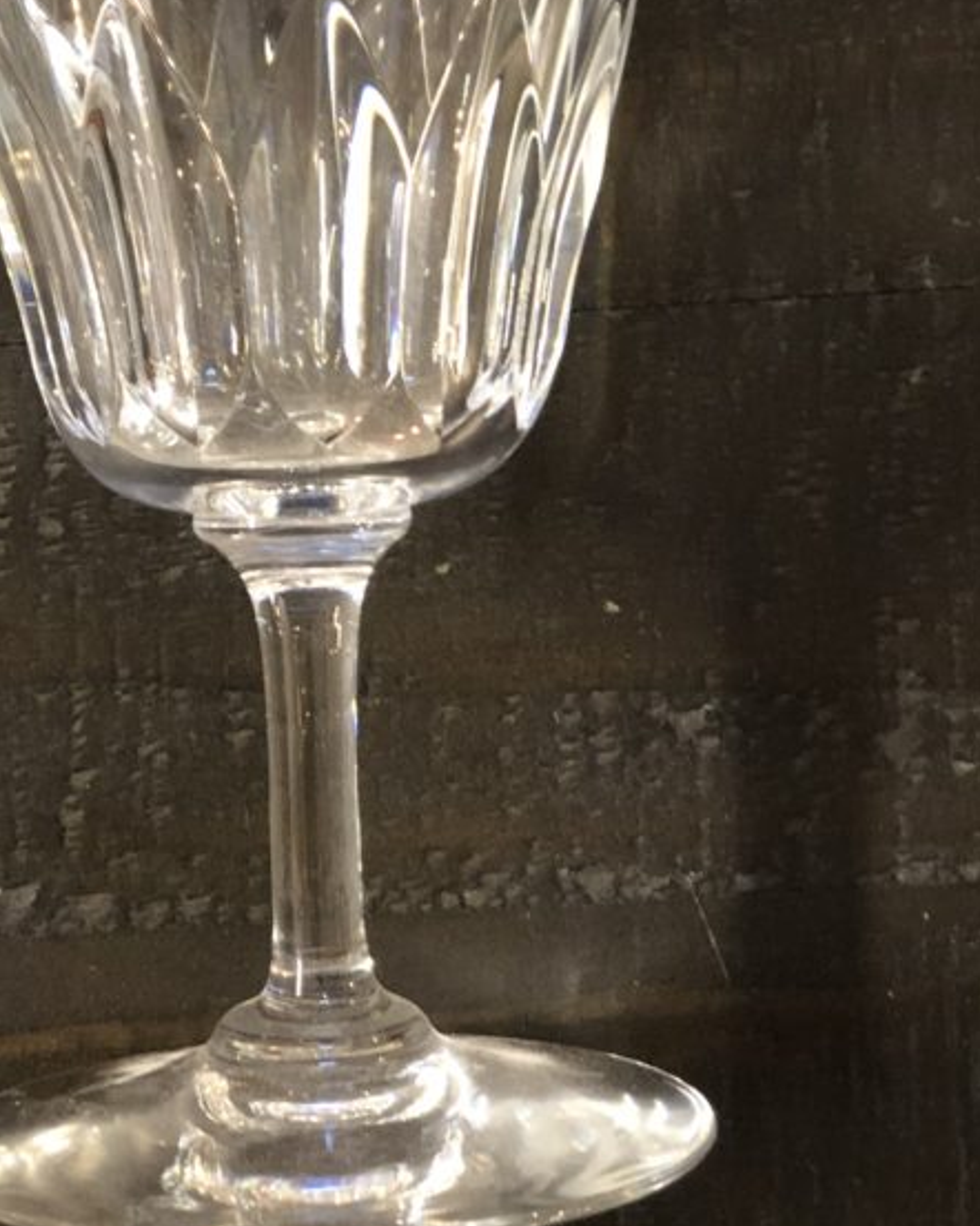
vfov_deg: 20.3
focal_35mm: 94
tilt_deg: -88.8
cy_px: 410
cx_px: 353
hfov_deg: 16.3
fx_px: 3410
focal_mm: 6
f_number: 2.4
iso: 160
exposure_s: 1/8
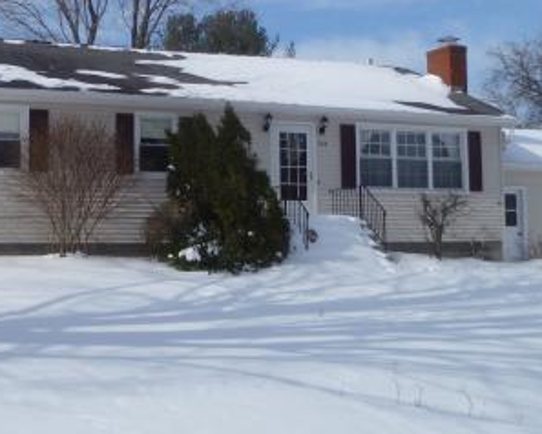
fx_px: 979
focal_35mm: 61
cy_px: 160
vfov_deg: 24.9
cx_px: 212
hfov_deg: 30.8
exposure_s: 1/160
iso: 80
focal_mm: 5.7
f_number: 10
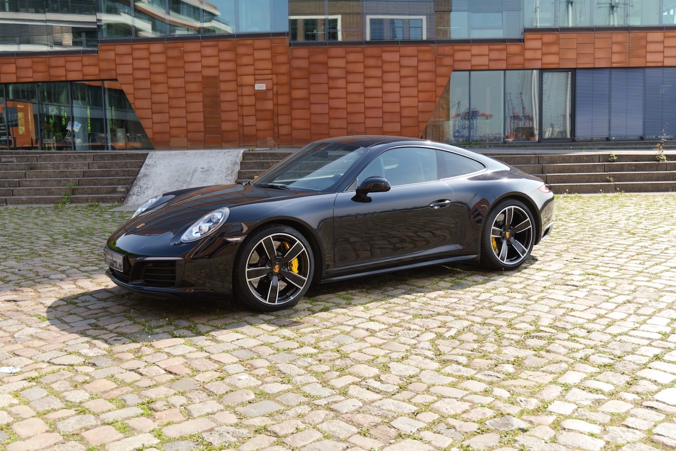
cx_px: 338
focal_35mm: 38
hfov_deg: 50.7
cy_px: 226
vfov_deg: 35.1
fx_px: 714
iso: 100
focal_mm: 38
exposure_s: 1/160
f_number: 5.6
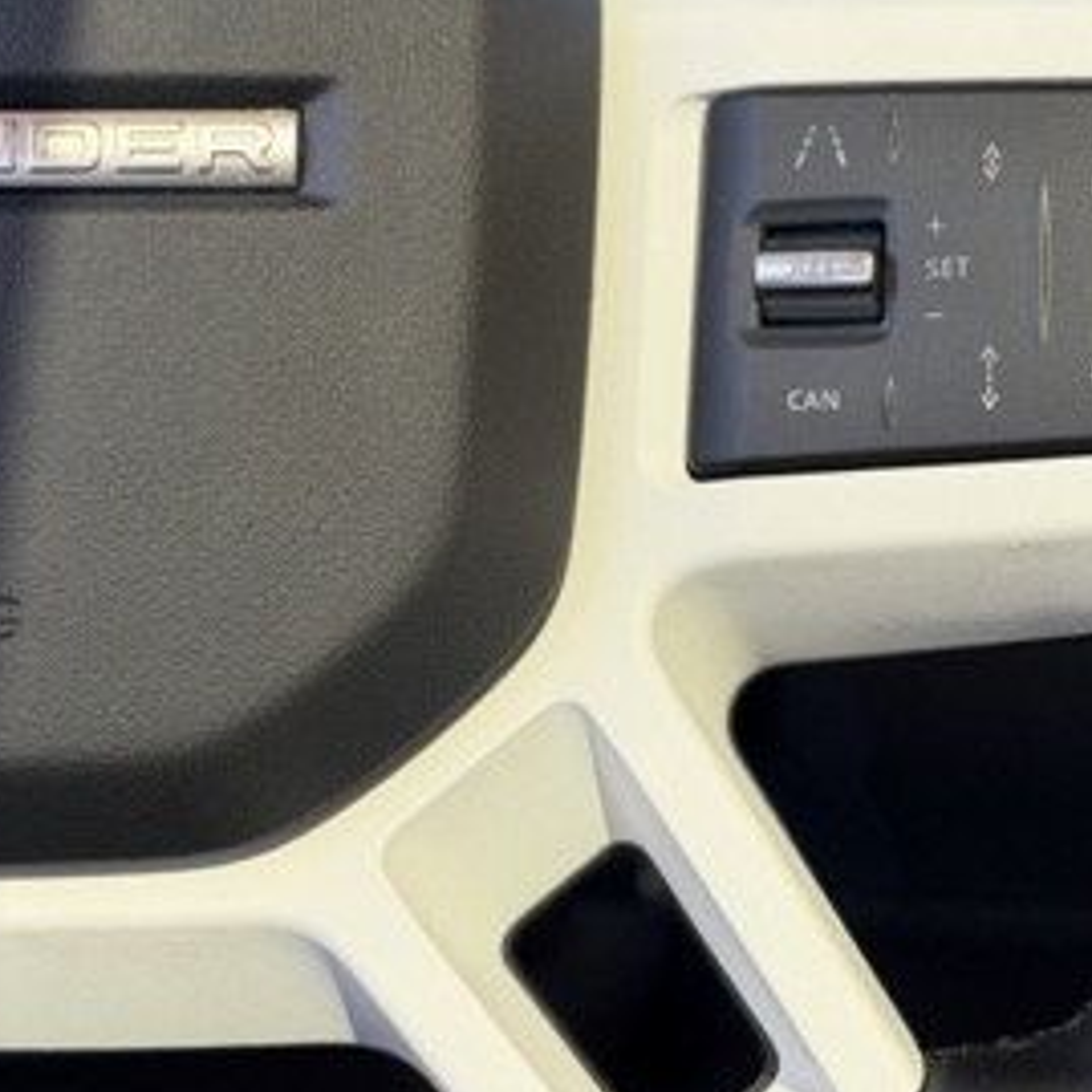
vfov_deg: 17.1
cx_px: 455
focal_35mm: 101
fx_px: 3605
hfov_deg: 17.2
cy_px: 288
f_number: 1.78
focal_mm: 6.76
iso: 64
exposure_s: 1/256
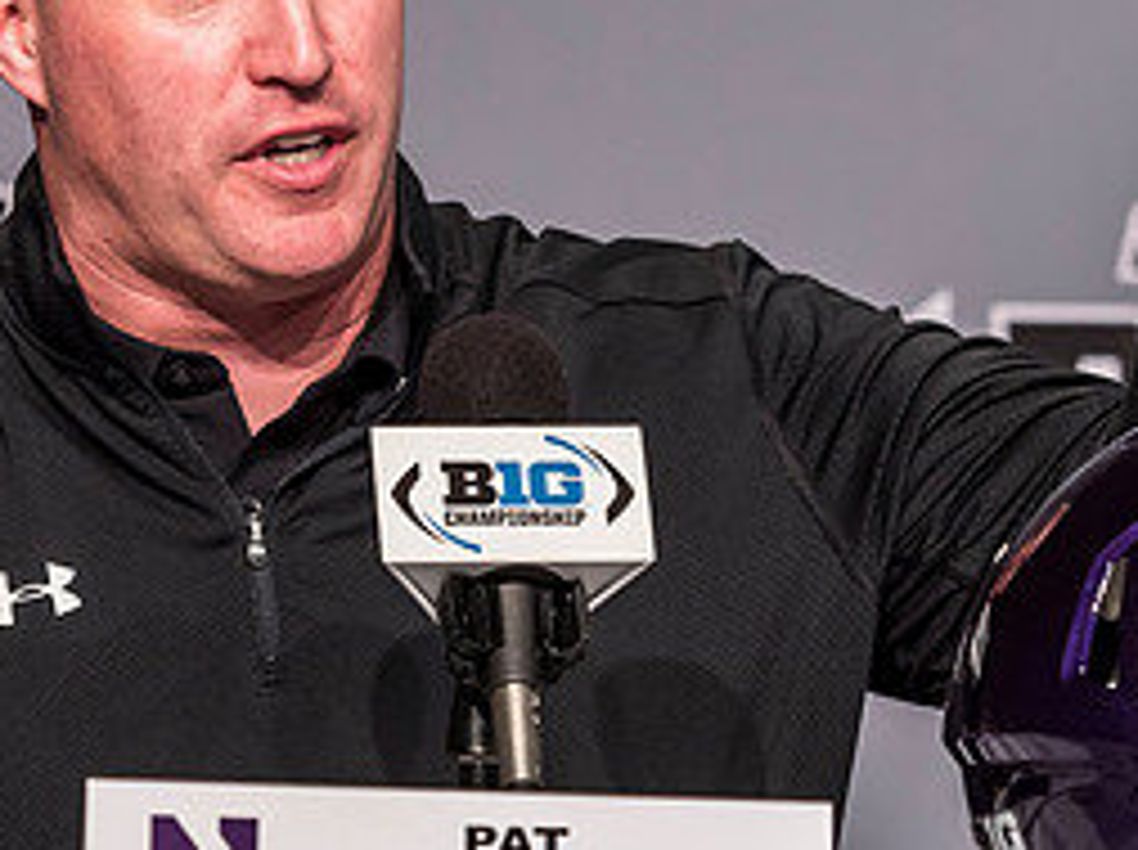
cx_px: 292
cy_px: 110
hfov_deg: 3.4
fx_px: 19073
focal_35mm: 581
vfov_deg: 2.6
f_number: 4
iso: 800
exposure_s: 1/200
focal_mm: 120
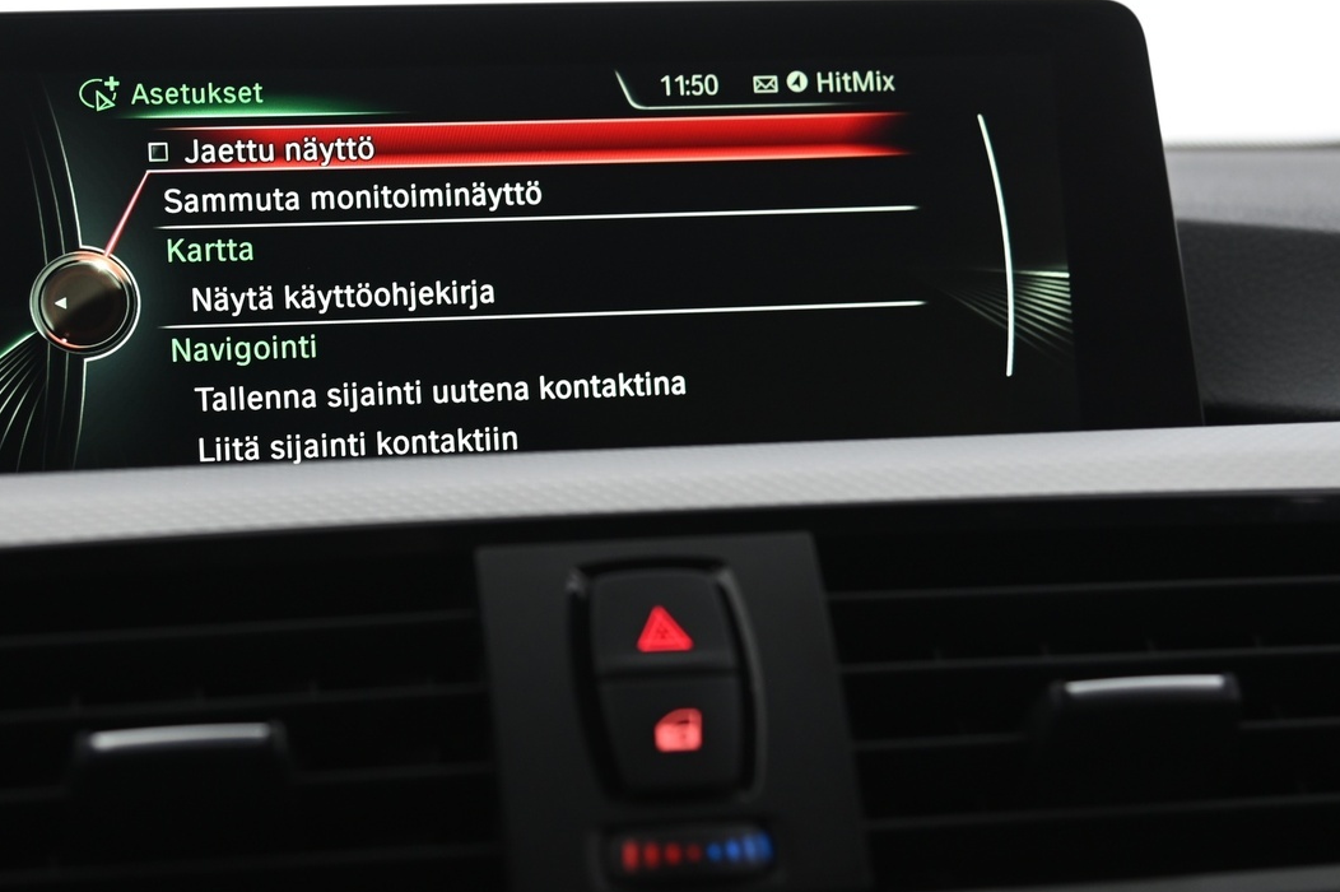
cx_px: 483
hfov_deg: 28.3
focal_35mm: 71
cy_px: 478
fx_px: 2641
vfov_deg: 19.2
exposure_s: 1/15
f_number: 4
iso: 1000
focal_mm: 46
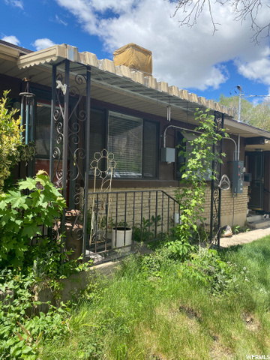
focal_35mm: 26
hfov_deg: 53.1
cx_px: 135
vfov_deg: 67.3
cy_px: 180
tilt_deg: +2.8
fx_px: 270
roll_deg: -1.7
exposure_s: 1/1447
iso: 32
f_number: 1.8
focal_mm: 4.25
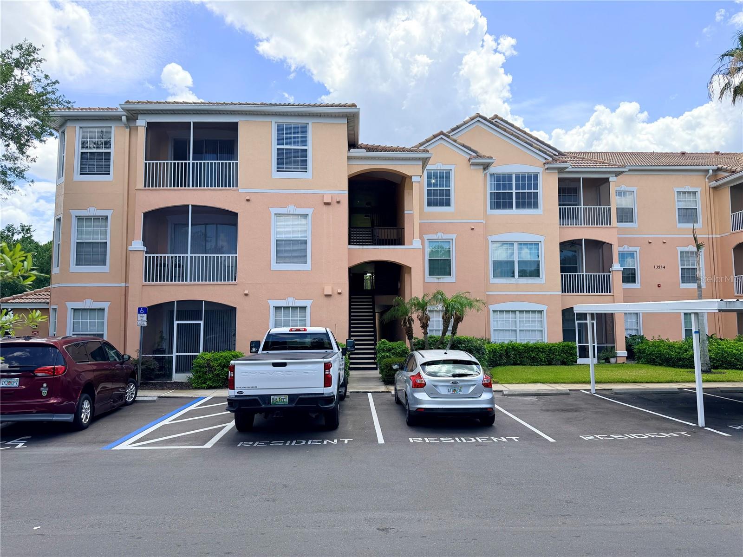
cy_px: 278
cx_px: 372
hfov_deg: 71.6
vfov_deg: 56.8
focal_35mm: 24
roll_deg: -0.5
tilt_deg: +5.4
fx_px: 515
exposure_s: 1/3279
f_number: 1.78
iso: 100
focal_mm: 6.76
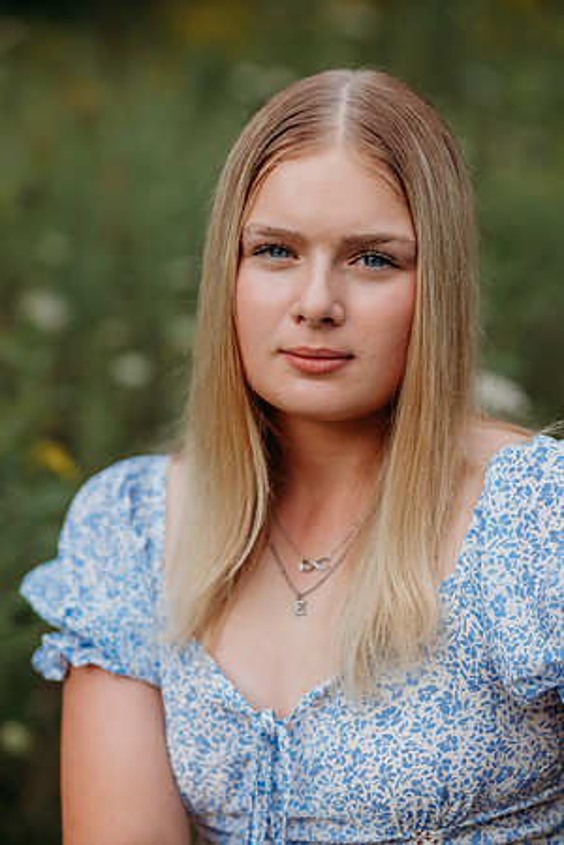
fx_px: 1997
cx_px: 282
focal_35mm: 85
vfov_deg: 23.9
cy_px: 422
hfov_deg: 16.1
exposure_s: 1/1600
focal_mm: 85
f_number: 2.5
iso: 640
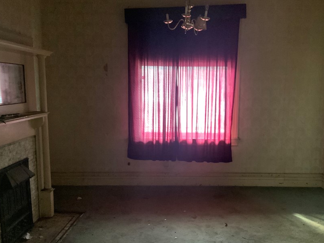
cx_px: 183
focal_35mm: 37
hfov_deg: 50.0
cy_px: 142
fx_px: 346
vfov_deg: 38.5
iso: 500
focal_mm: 3
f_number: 1.8
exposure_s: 1/30
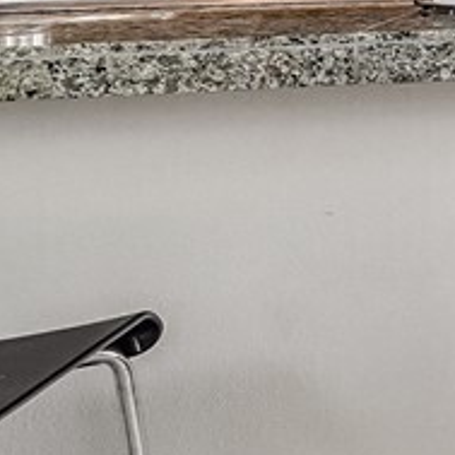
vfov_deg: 13.6
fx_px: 1814
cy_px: -194
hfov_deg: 8.2
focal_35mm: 122
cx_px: 1809
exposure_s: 1/50
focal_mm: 16
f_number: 8
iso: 1600
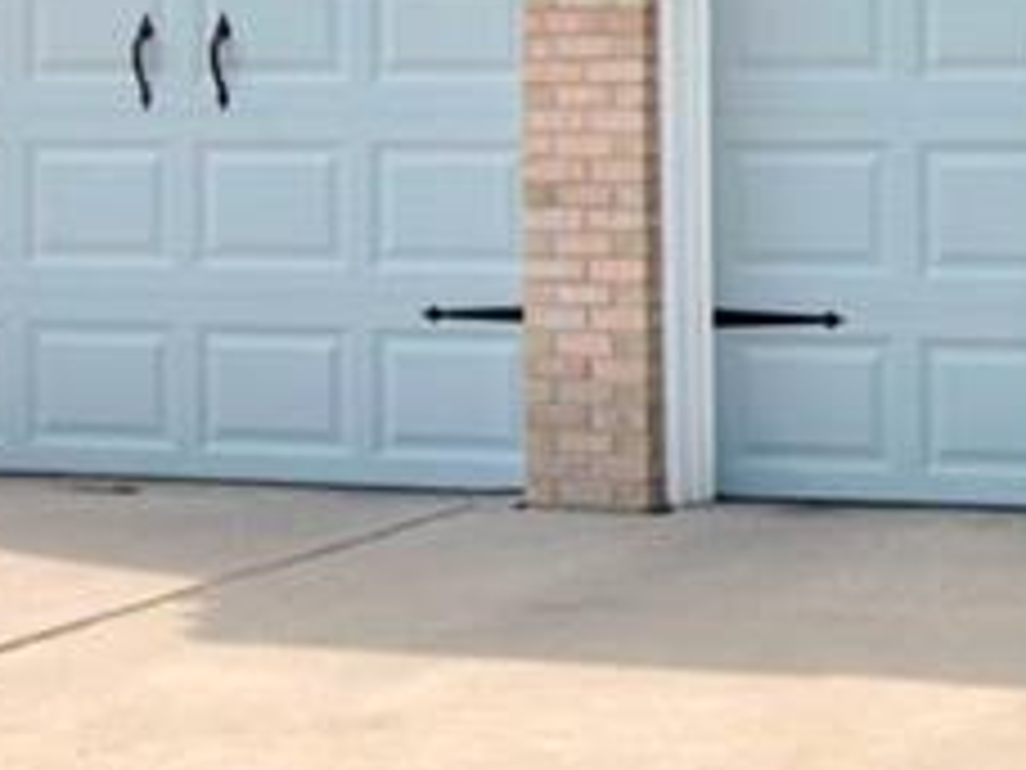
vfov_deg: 14.5
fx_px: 2994
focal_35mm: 101
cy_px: 68
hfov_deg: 16.8
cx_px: 1732
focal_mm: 15
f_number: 10
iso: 100
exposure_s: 1/100
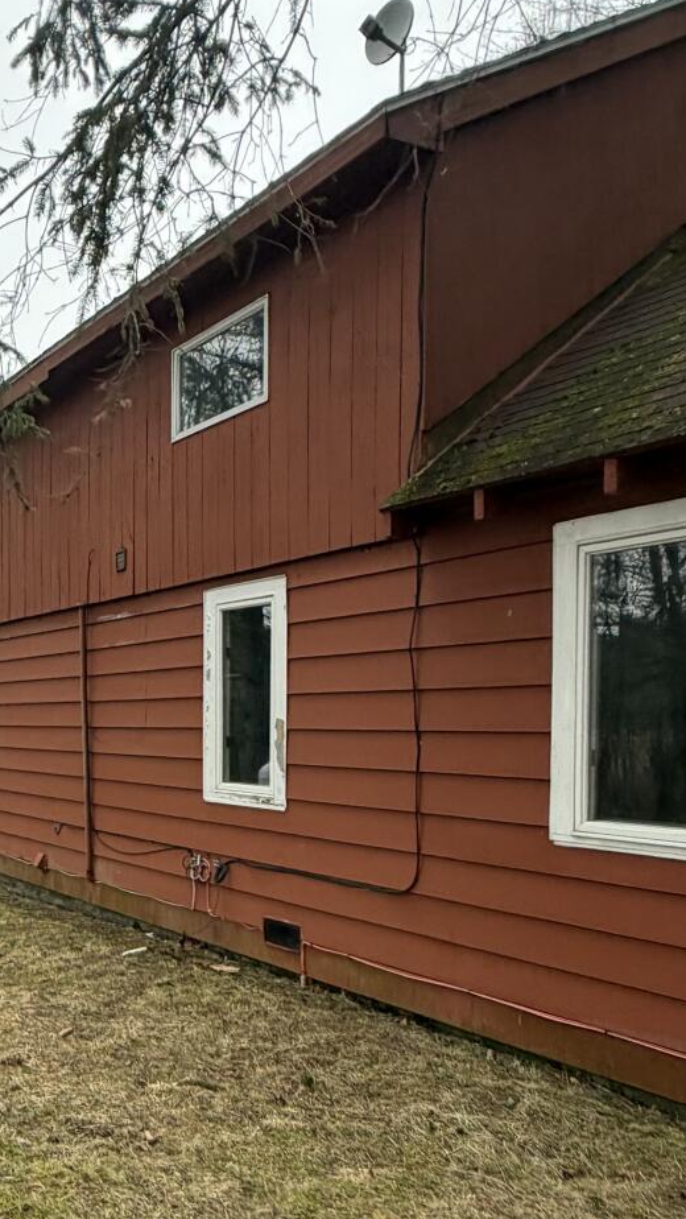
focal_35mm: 33
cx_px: 37
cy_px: 774
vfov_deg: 58.6
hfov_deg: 33.3
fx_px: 1067
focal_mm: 2.22
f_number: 2.2
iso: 40
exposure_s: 1/123
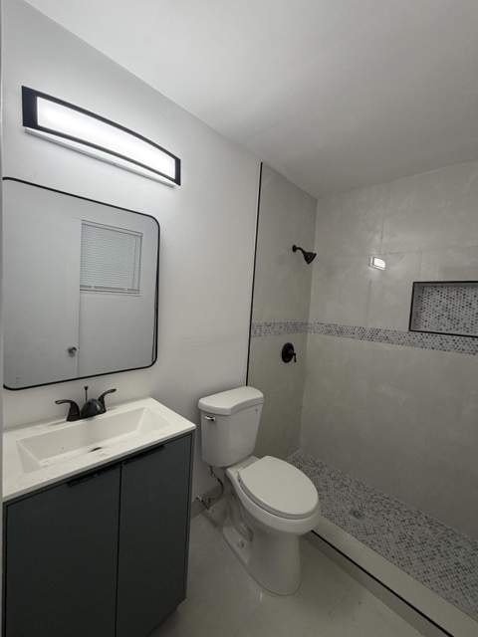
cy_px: 318
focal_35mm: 14
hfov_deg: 85.7
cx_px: 239
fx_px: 258
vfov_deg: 102.1
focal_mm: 2.22
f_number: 2.2
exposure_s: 1/120
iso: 100
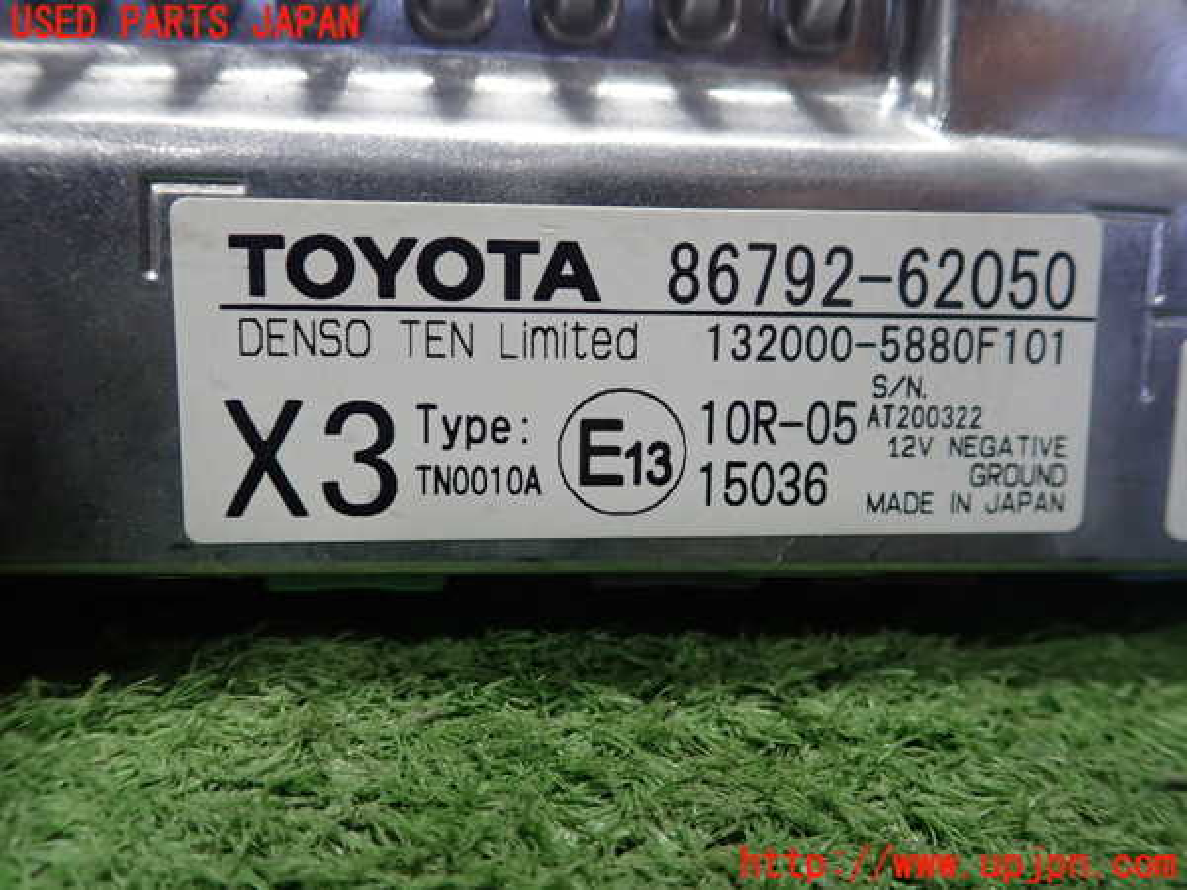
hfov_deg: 60.0
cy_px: 445
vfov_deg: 46.8
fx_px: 1029
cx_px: 594
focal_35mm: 30
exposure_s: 1/125
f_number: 2.3
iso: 320
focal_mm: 5.5
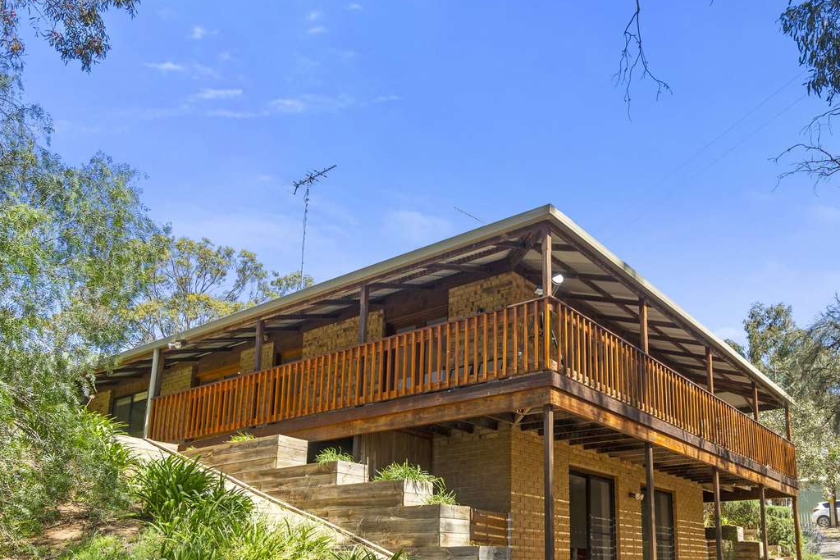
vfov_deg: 42.3
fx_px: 700
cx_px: 532
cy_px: 421
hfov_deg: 61.0
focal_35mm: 30
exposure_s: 1/100
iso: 100
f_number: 4
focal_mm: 16
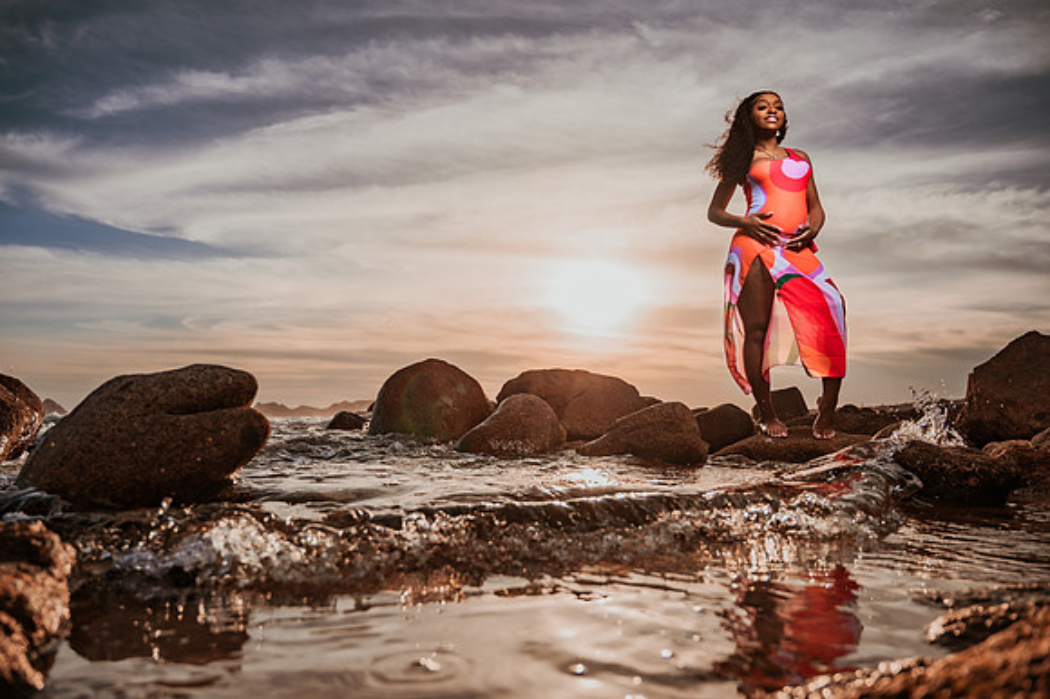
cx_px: 510
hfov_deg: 71.0
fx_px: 736
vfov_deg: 50.8
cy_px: 349
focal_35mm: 25
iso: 100
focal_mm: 24
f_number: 4
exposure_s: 1/3200
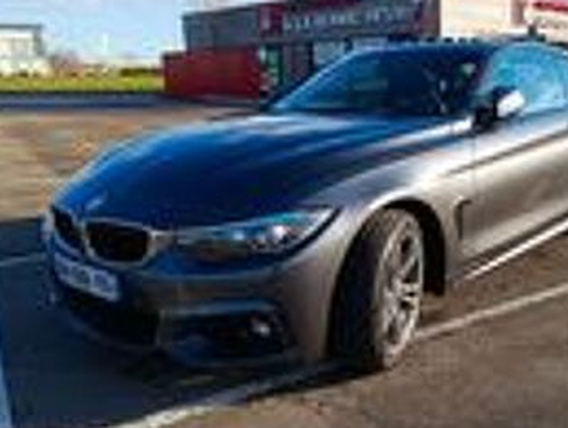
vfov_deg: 38.7
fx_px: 608
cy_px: 218
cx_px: 405
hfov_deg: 48.7
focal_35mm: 37
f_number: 1.88
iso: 51
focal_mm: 5.59
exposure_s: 1/614
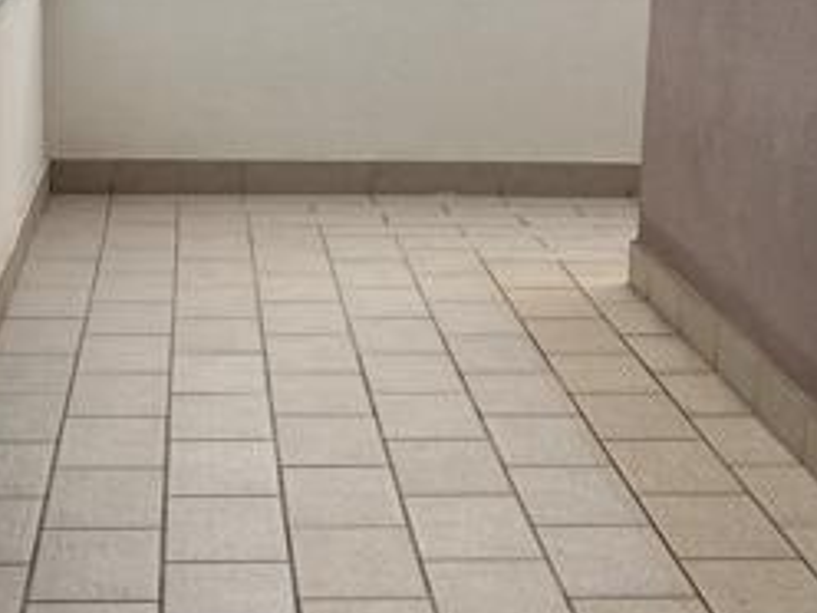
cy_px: 125
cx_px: 329
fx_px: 1983
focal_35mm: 84
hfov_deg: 23.3
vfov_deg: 17.4
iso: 50
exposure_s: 1/3831
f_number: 1.5
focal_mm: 5.7
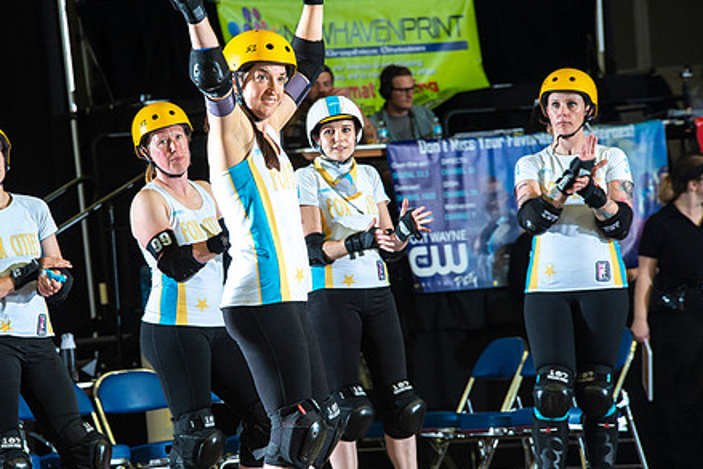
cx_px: 248
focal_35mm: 264
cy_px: 276
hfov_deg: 7.8
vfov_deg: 5.2
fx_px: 5157
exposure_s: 1/160
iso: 1600
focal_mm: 200
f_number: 8
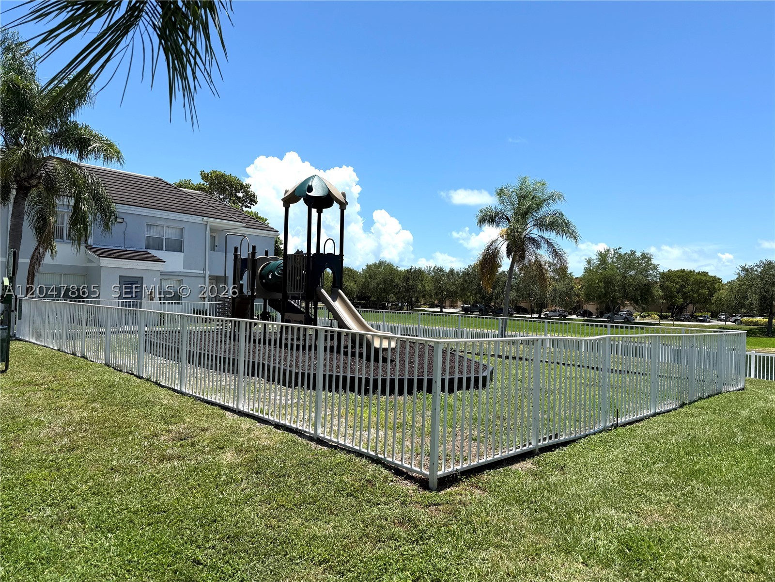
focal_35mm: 24
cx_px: 388
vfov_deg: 56.8
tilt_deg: +1.6
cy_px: 291
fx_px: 537
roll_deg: -1.7
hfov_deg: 71.6
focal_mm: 6.76
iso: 80
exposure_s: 1/5319
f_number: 1.78
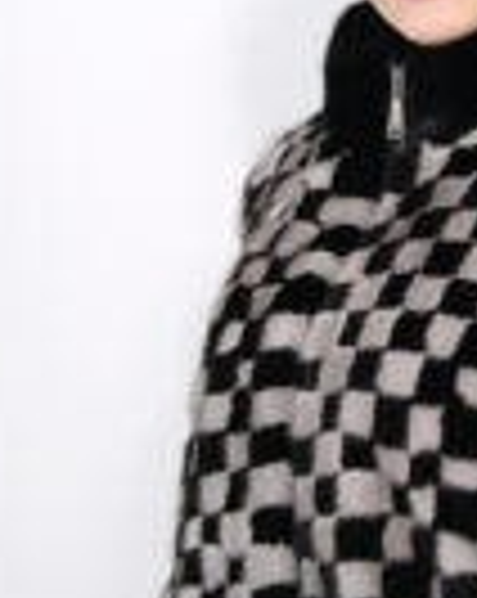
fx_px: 2476
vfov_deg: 13.8
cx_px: 392
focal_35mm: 140
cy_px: 418
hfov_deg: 11.0
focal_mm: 29.2
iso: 200
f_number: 2.8
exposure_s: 1/100
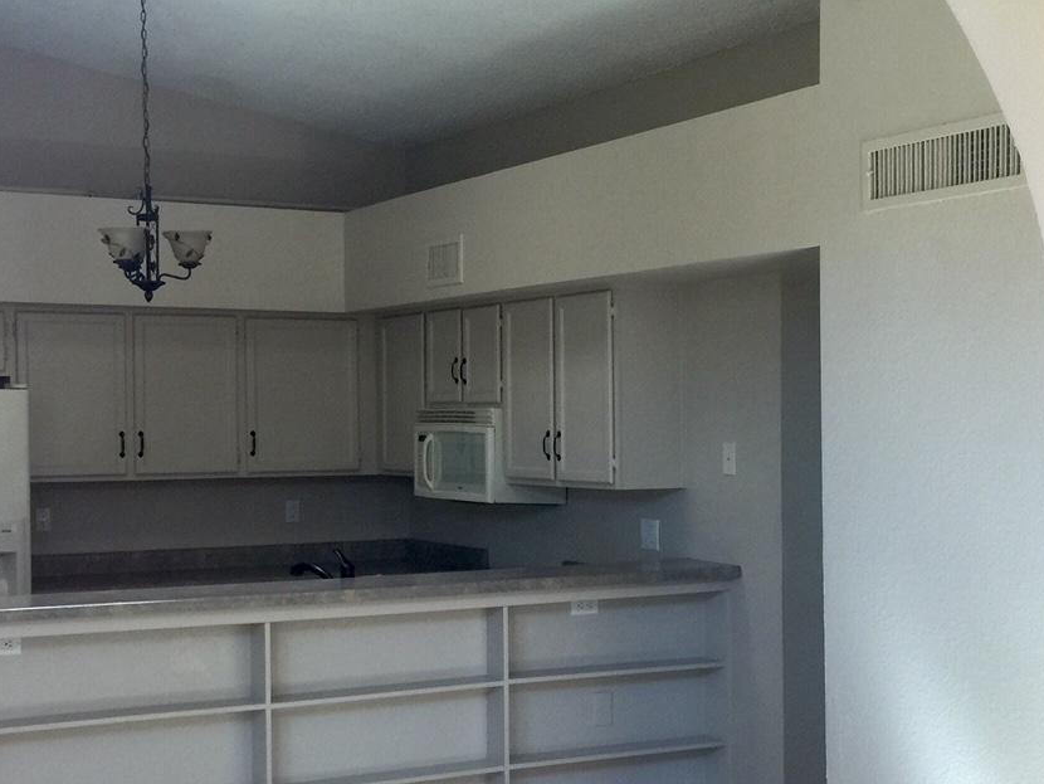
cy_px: 467
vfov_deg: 25.6
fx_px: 1720
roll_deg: +0.1
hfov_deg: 33.7
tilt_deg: -1.3
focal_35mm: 57
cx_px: 596
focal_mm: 4.15
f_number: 2.2
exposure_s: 1/30
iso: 32
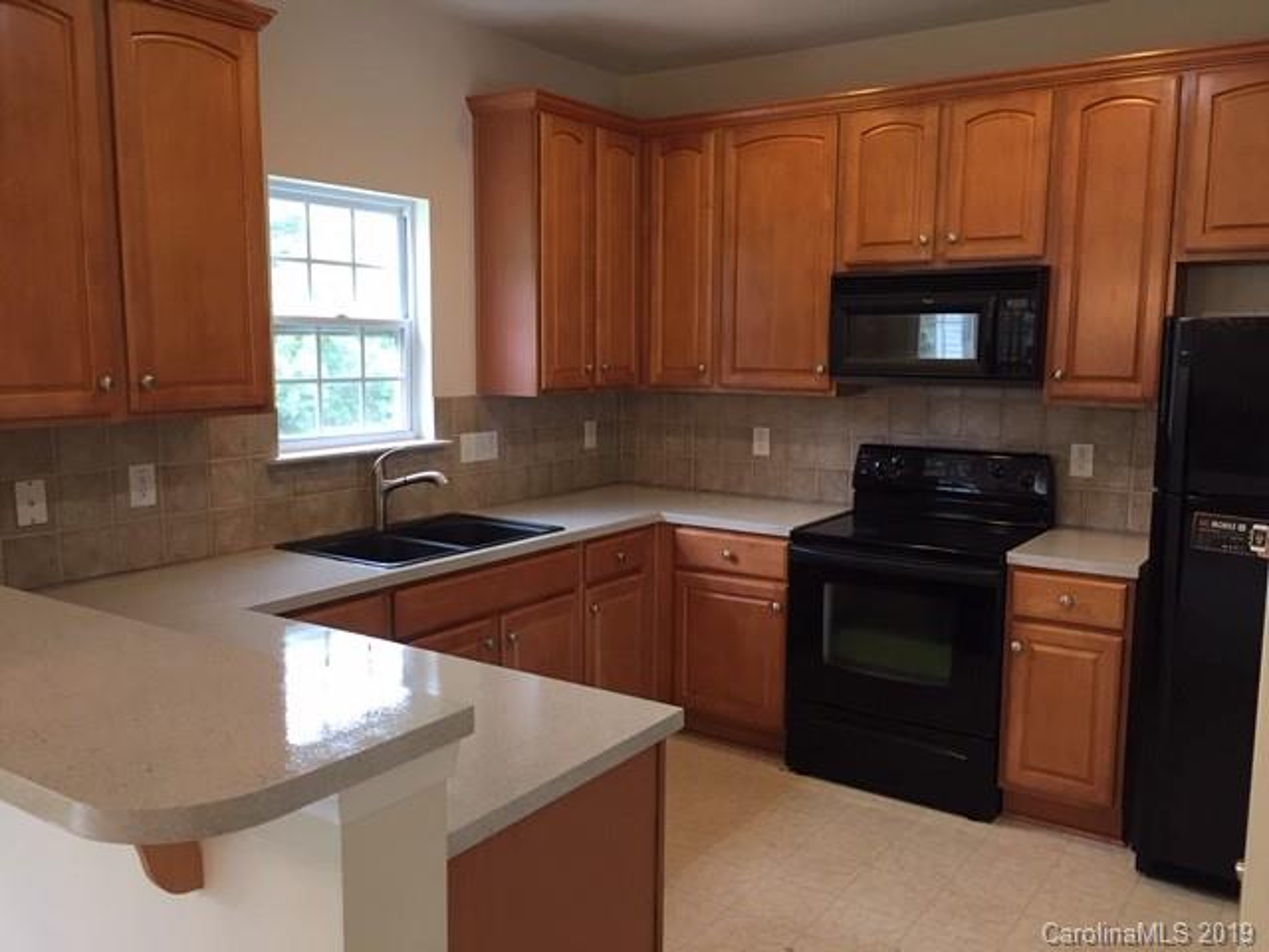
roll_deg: -1.8
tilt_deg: -7.1
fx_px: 1063
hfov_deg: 61.7
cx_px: 634
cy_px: 476
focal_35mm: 29
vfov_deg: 48.2
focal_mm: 4.15
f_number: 2.2
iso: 50
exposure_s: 1/30
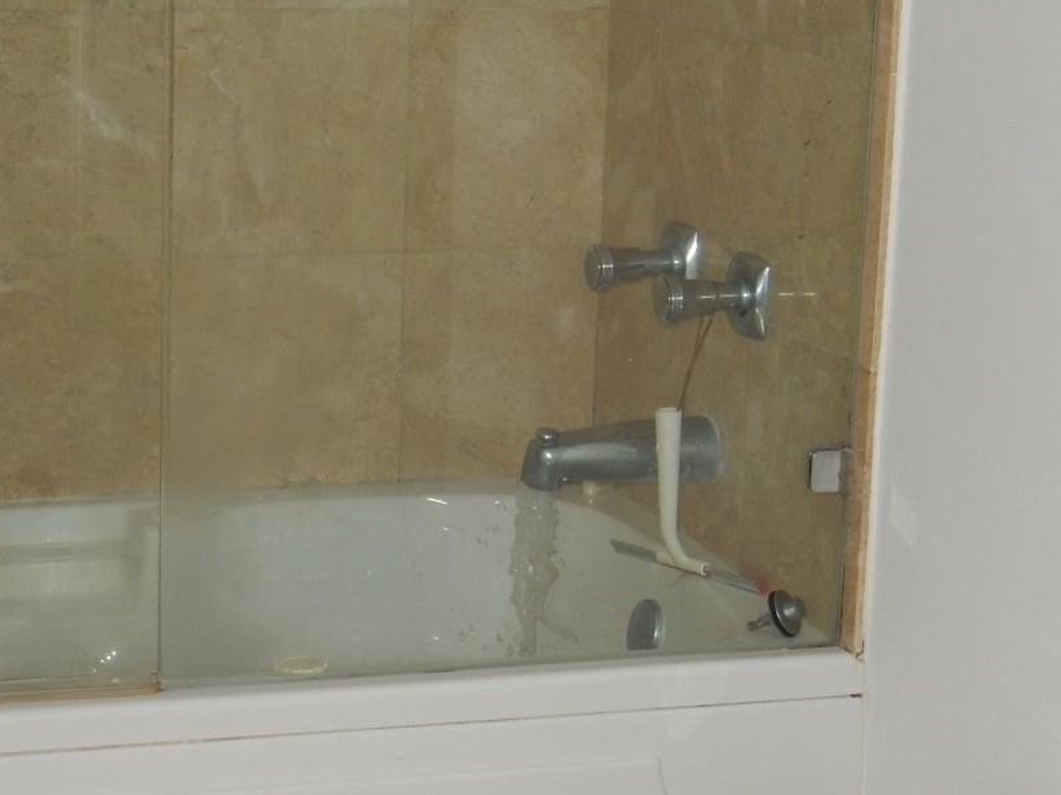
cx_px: 352
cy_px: 349
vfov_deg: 15.9
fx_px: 2850
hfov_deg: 21.0
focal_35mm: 93
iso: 200
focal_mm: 9
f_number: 4.5
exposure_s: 1/30
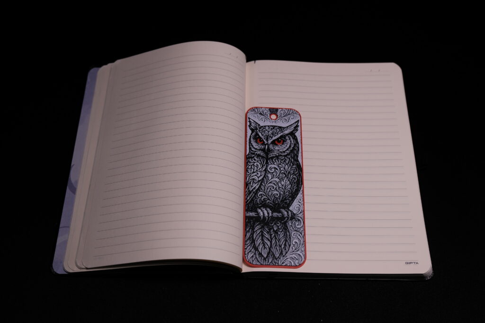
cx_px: 242
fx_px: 552
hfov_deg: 47.4
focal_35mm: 41
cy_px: 162
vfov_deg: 32.6
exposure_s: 1/25
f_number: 4.4
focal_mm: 27.1
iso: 200
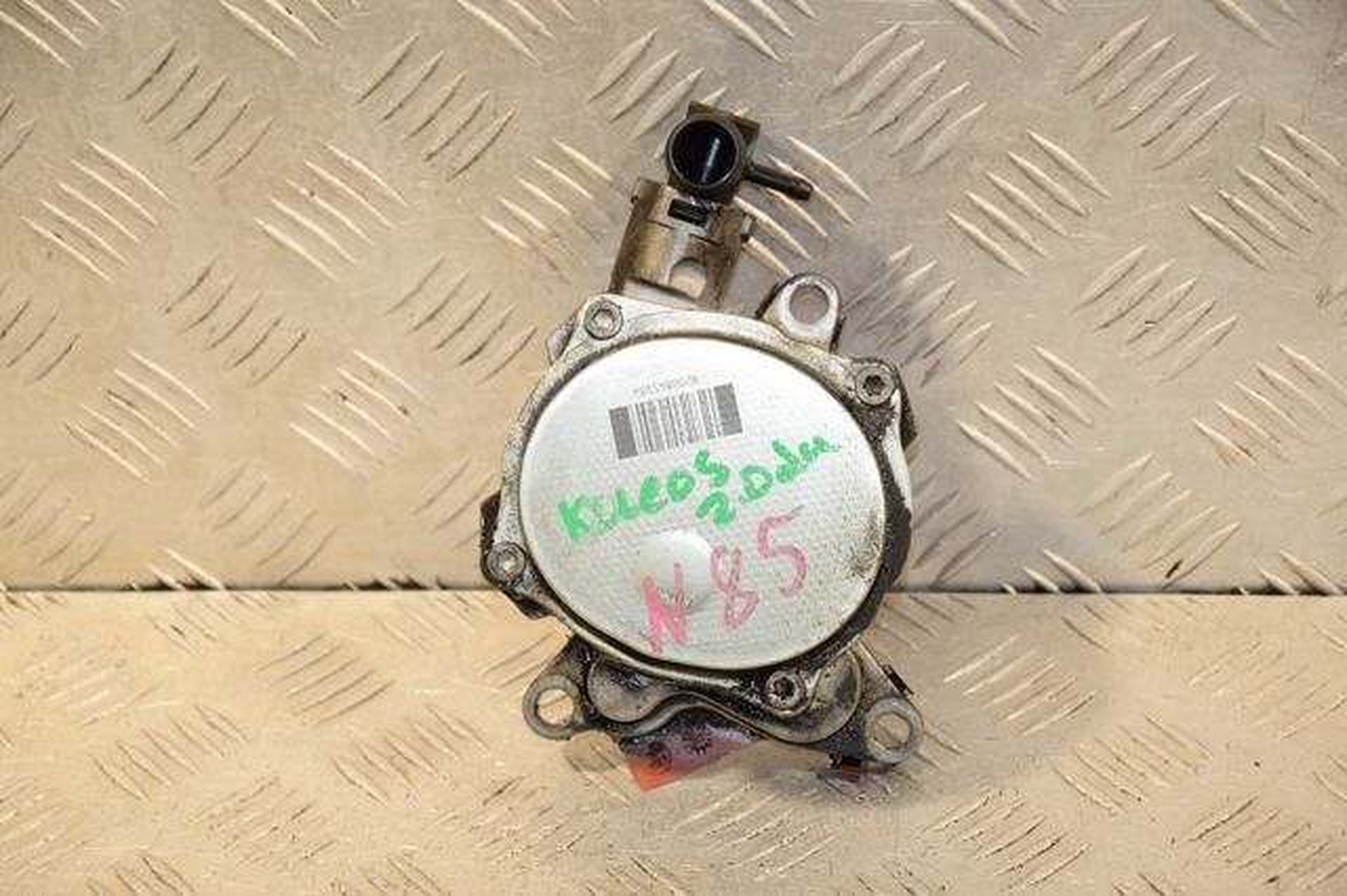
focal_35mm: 120
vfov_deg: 11.4
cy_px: 448
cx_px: 674
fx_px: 4487
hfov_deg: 17.1
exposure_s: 1/200
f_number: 6.3
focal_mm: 80
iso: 800
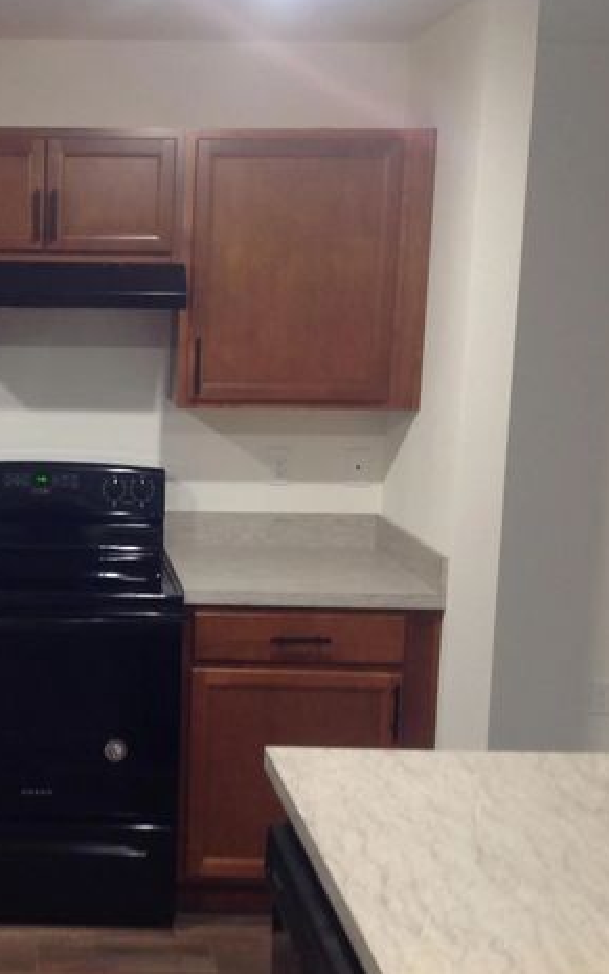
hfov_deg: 24.4
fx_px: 1353
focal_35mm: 51
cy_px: 490
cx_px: 19
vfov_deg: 39.6
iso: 125
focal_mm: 4.28
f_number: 2.4
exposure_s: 1/15
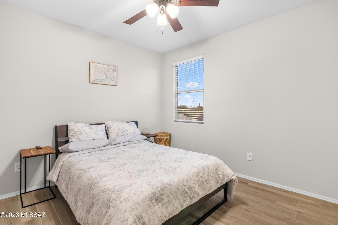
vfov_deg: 70.4
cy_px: 112
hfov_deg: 93.3
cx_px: 169
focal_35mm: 17
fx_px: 160
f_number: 14
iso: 1250
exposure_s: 1/2
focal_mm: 17
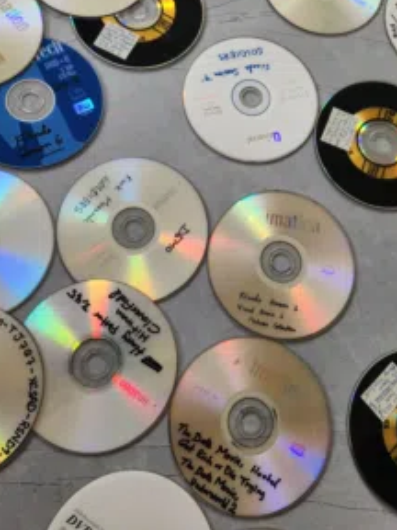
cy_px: 193
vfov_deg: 56.0
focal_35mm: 32
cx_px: 197
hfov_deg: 44.2
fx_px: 489
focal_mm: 5.4
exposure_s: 1/120
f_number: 1.8
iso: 40
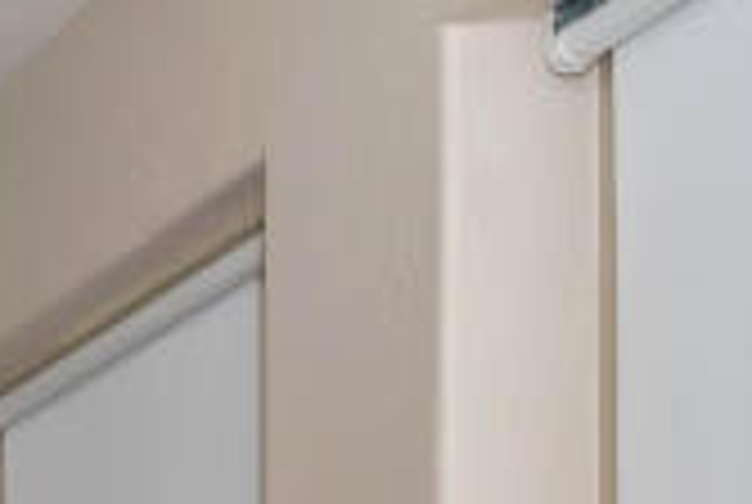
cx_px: -1531
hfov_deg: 11.3
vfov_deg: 11.1
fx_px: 2155
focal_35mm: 103
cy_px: 1222
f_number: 7.1
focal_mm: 15
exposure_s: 1/100
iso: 500
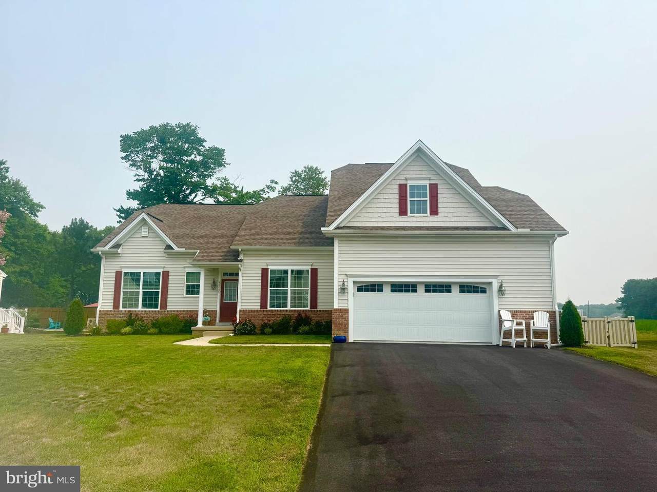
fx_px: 456
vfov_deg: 56.8
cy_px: 246
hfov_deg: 71.6
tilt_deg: +7.3
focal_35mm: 24
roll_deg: -0.2
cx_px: 328
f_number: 1.78
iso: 80
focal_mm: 6.76
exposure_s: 1/7937
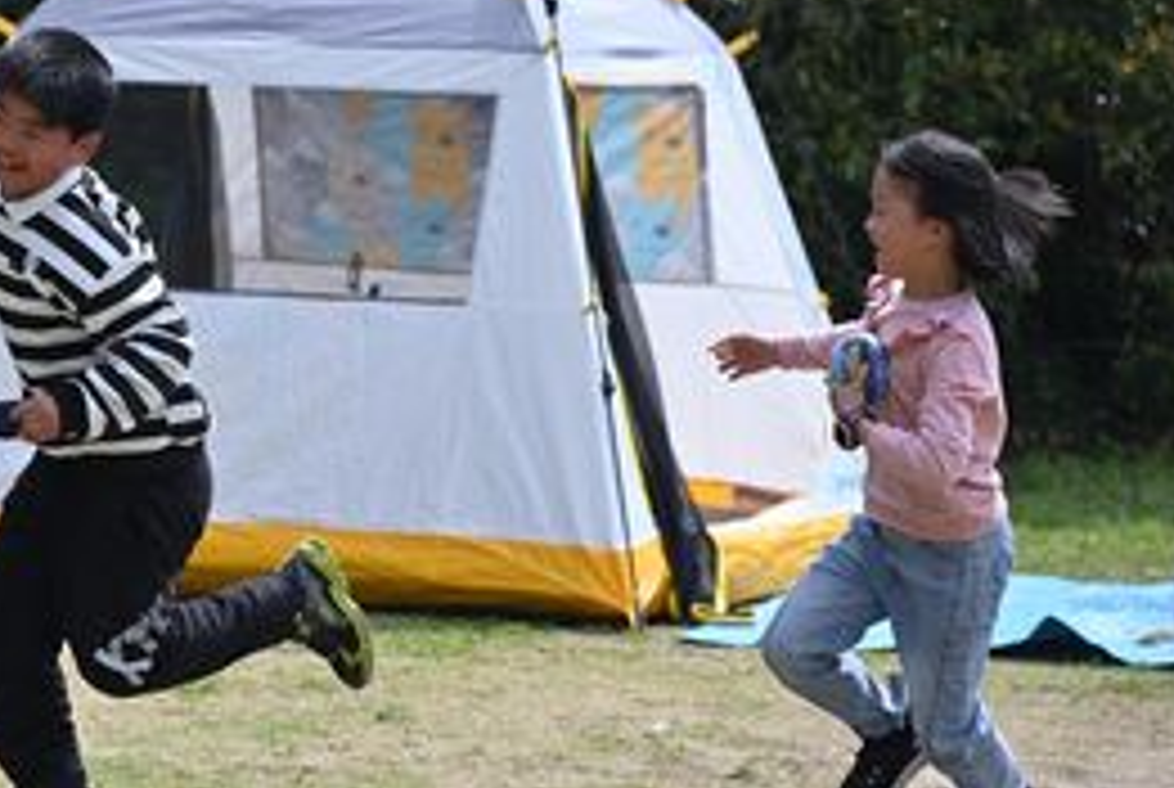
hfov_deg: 6.7
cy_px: 385
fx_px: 9996
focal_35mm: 306
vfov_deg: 4.5
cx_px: 292
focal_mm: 200
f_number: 6.3
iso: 400
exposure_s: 1/1600
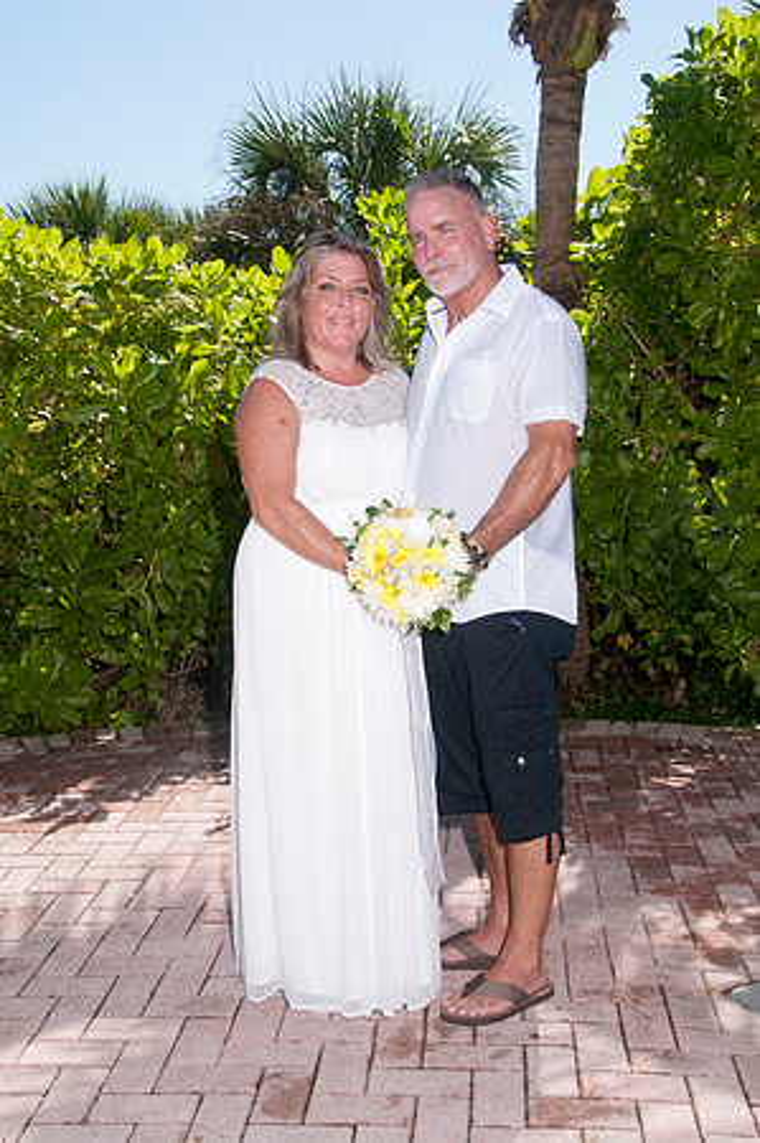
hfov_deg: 30.8
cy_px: 572
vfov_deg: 45.0
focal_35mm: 44
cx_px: 380
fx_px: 1381
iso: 100
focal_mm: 29
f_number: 11
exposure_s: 1/250
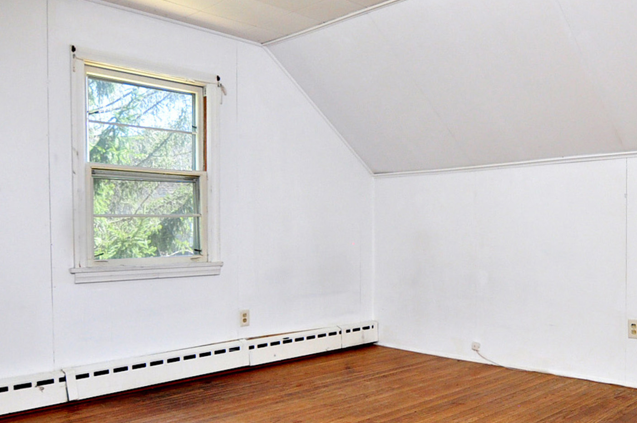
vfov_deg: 42.1
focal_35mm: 31
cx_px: 428
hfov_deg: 58.9
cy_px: 241
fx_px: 548
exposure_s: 1/100
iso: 640
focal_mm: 10
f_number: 4
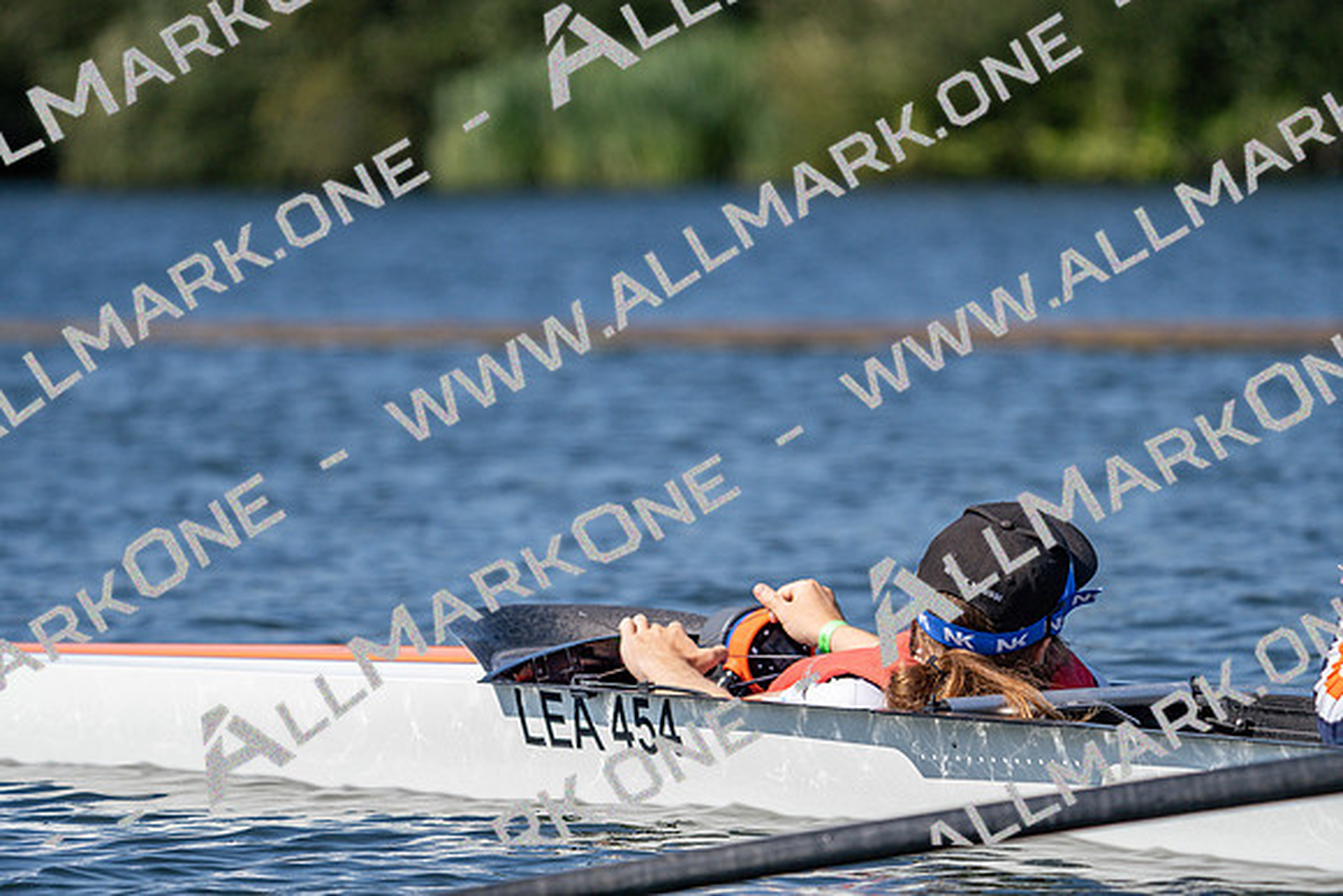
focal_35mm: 309
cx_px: 672
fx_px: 11530
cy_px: 448
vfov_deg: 4.5
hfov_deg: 6.7
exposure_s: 1/2000
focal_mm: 309
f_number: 6.3
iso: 250
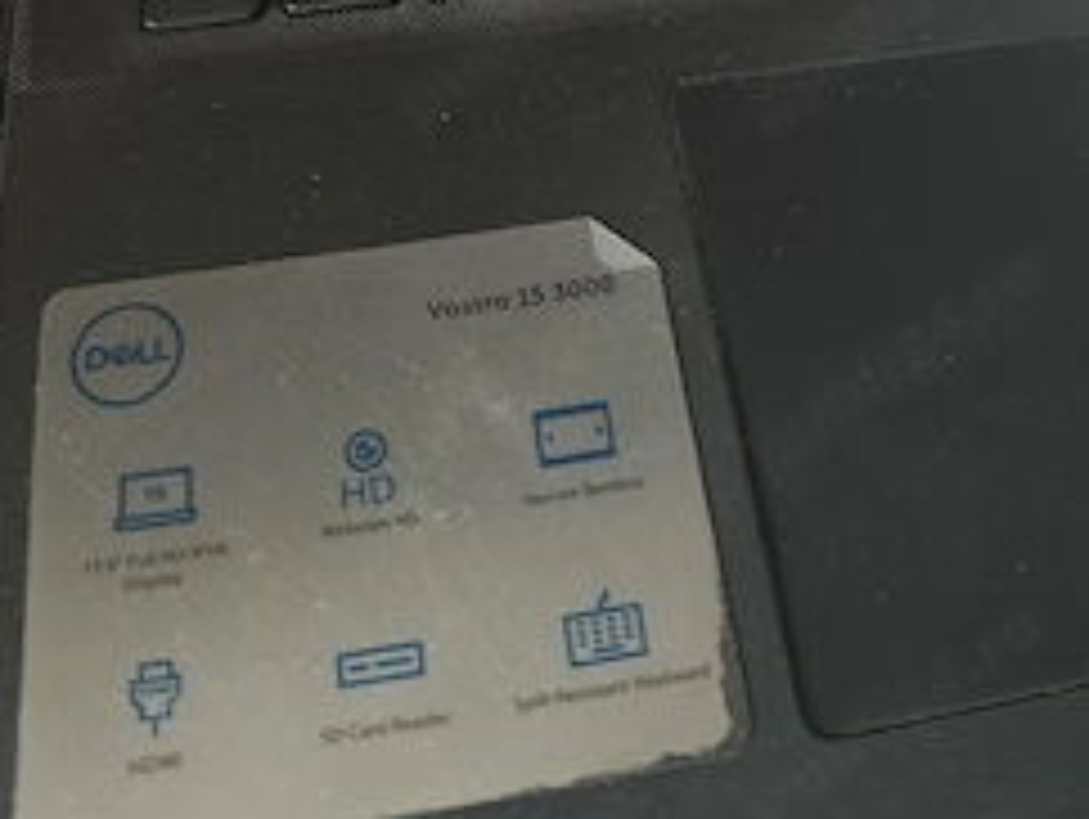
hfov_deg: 48.7
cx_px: 634
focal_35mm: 38
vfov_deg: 35.4
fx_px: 1197
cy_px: 68
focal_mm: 6.57
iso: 4450
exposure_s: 1/33.4
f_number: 1.6
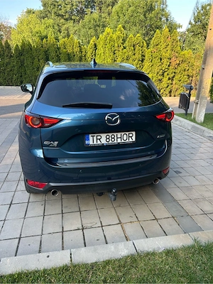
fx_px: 213
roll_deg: -2.7
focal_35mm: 26
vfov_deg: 67.3
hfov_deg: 53.1
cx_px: 106
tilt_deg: -17.9
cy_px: 142
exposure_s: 1/230
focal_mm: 5.7
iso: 40
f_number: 1.5
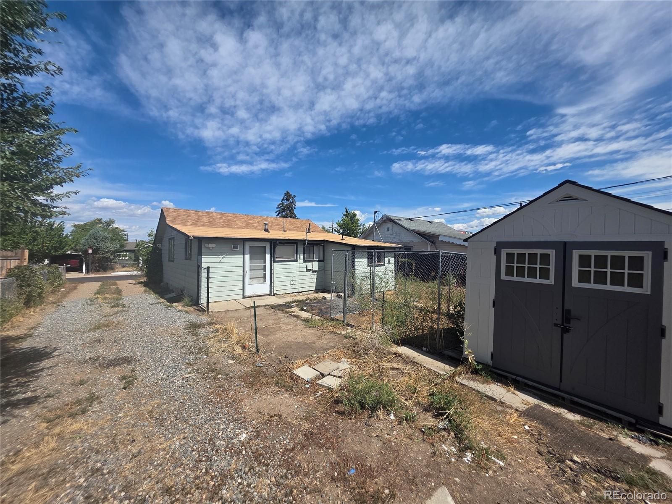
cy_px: 252
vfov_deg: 89.9
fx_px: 252
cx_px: 336
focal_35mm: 13
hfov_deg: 106.2
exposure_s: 1/2436
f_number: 1.9
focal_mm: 2.2
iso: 40
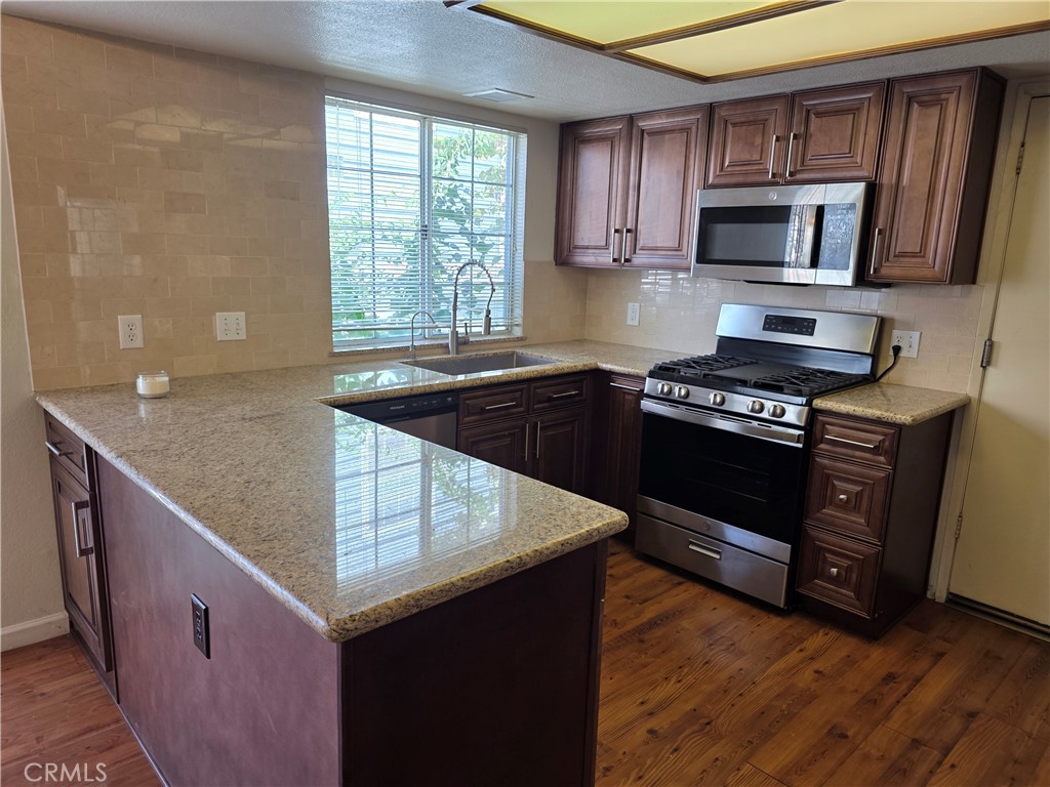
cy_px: 394
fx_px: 698
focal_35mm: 23
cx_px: 525
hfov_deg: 73.9
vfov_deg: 58.9
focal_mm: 6.3
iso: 100
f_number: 1.7
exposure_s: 1/120
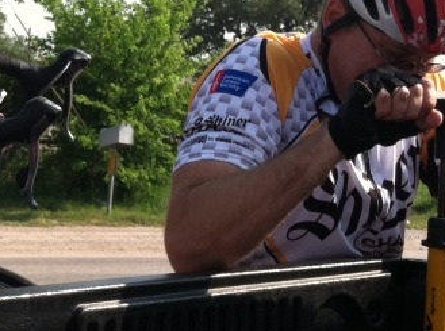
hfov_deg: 17.4
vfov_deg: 13.5
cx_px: -58
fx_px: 1398
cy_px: 130
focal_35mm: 109
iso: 80
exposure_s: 1/677
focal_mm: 3.85
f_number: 2.8
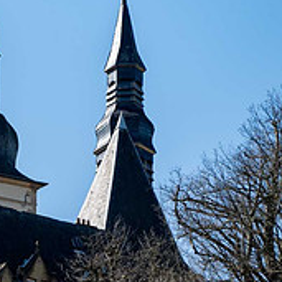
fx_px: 4129
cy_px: 242
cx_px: 53
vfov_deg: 3.9
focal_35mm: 448
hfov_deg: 3.9
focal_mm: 72
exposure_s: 1/640
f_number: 5
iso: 100
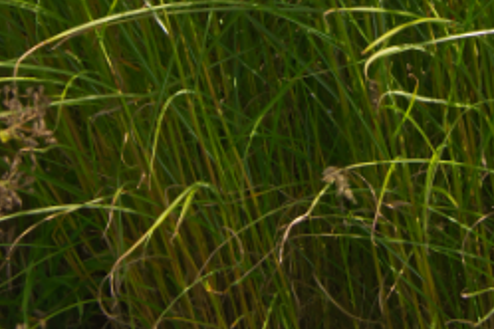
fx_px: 3477
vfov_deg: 5.4
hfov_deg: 8.1
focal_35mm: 253
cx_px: 349
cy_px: -206
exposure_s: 1/160
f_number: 6.3
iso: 100
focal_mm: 35
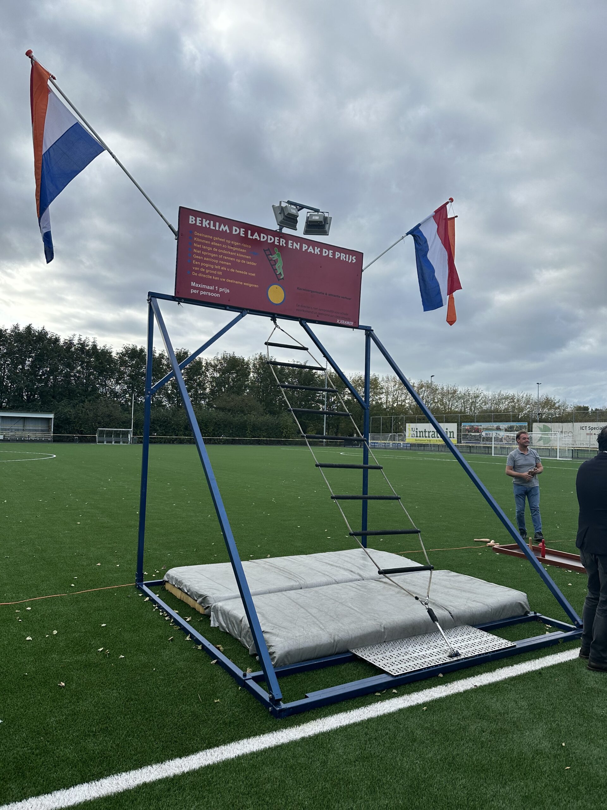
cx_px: 304
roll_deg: -1.8
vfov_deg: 71.6
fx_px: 561
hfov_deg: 56.8
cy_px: 405
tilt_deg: +4.2
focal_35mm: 24
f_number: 1.78
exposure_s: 1/2525
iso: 80
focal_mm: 6.86
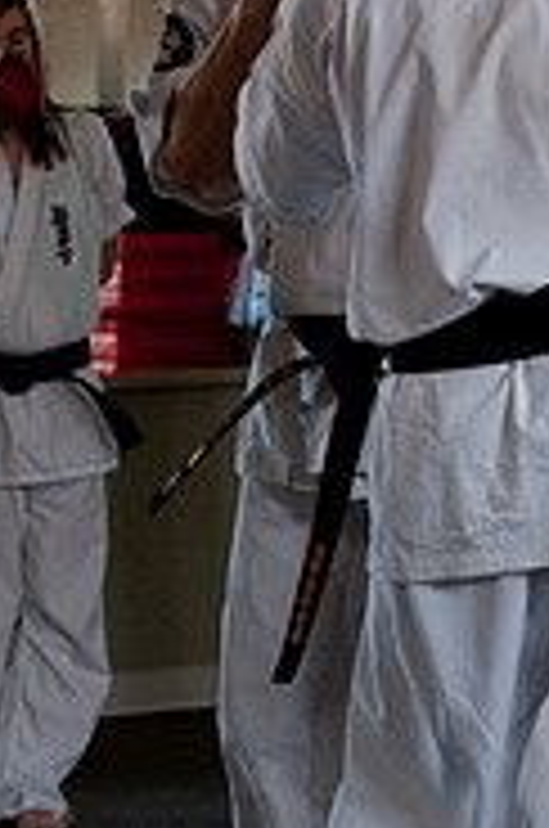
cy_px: 382
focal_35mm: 257
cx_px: 502
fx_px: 5901
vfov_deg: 8.0
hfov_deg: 5.3
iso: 800
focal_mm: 70
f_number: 4.5
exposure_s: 1/200
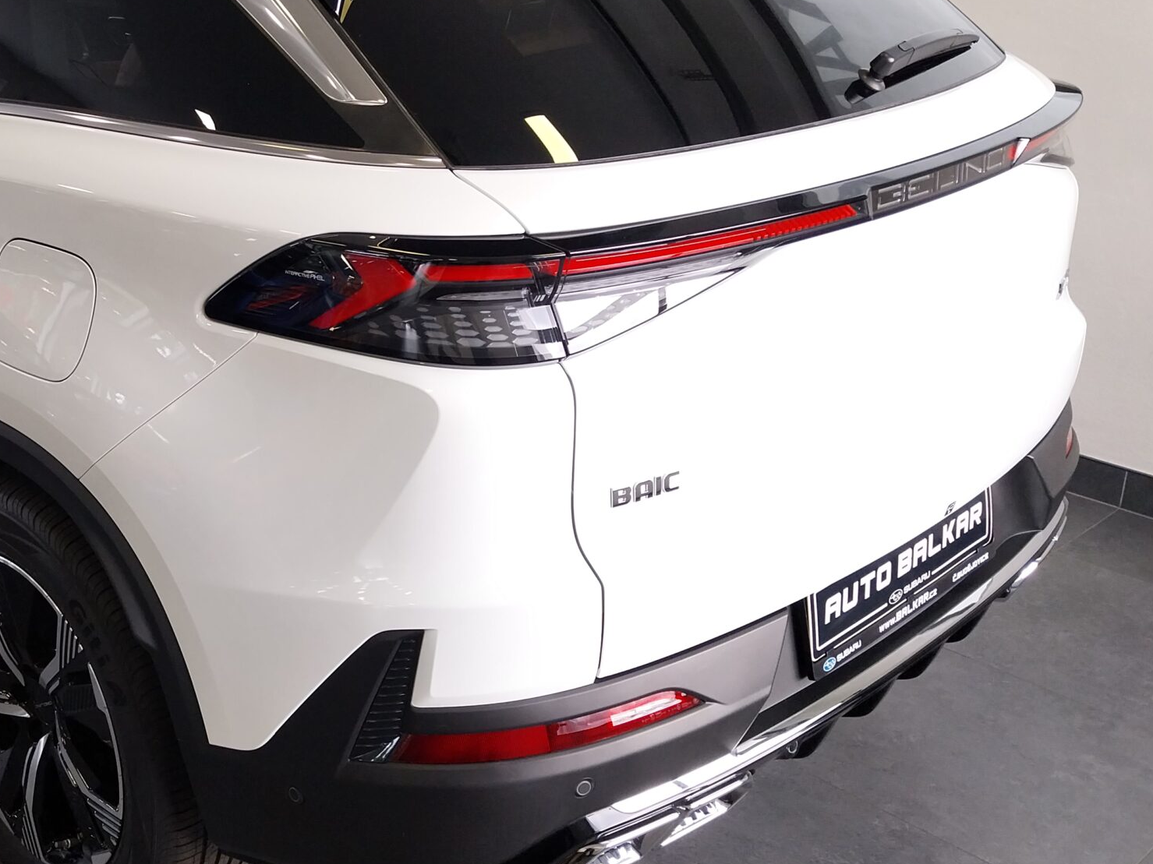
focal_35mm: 45
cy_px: 400
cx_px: 289
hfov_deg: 40.9
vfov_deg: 32.2
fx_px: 1499
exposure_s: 1/50
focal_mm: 4
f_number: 1.8
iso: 64
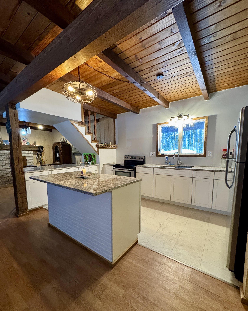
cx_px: 123
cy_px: 169
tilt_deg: -6.7
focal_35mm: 15
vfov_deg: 96.6
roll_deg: +1.3
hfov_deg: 84.0
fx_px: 138
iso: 640
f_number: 2.2
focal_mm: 2.22
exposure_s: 1/60
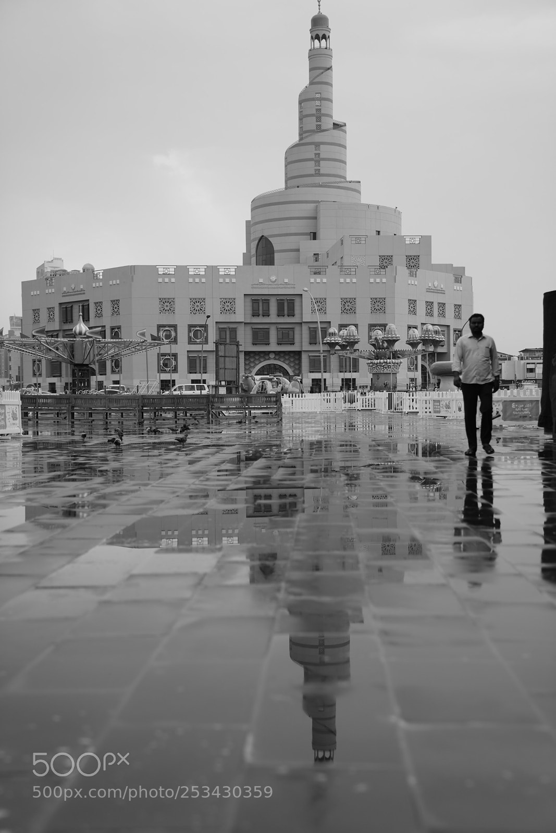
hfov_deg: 26.5
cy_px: 416
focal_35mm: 51
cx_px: 278
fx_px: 1181
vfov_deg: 38.9
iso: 100
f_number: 2.8
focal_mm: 51
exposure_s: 1/500
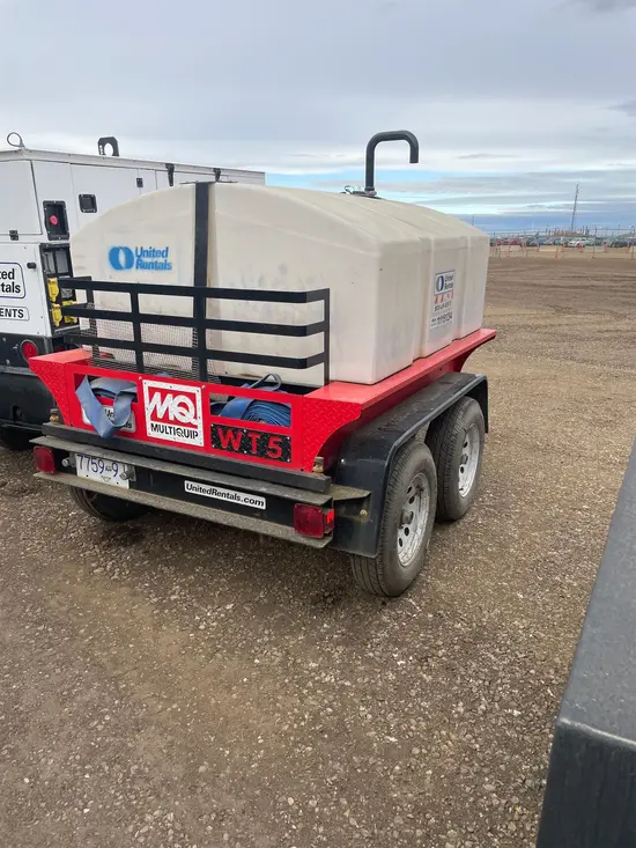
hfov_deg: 53.1
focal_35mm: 26
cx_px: 318
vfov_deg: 67.3
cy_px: 424
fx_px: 637
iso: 32
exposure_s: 1/1401
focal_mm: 4.2
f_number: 1.6
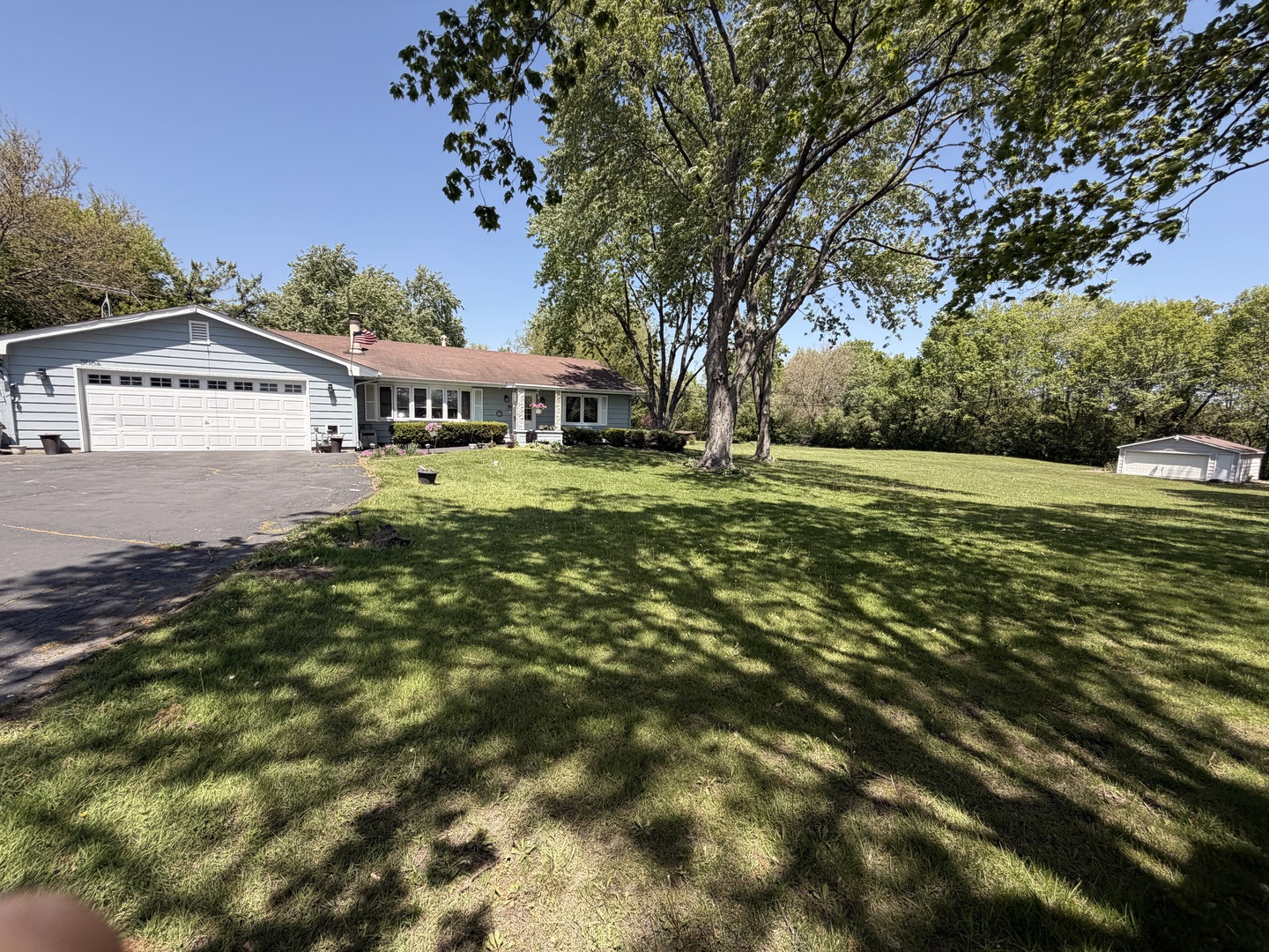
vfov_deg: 85.7
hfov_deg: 102.1
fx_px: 513
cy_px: 476
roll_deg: -0.7
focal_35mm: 14
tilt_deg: -5.8
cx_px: 634
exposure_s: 1/672
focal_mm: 2.22
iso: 40
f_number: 2.2
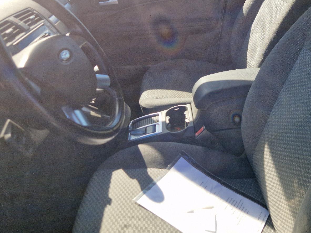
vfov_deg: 39.7
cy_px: 63
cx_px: 203
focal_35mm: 35
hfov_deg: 51.8
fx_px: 314
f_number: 1.8
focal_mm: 5.4
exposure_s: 1/500
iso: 50
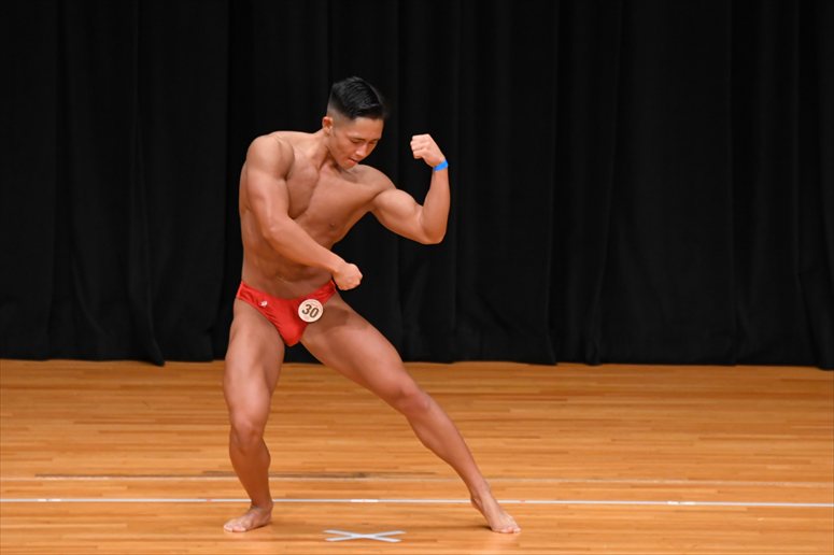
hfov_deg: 6.5
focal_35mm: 315
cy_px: 278
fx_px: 7294
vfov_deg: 4.4
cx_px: 417
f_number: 5.6
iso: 3200
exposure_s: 1/400
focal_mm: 210
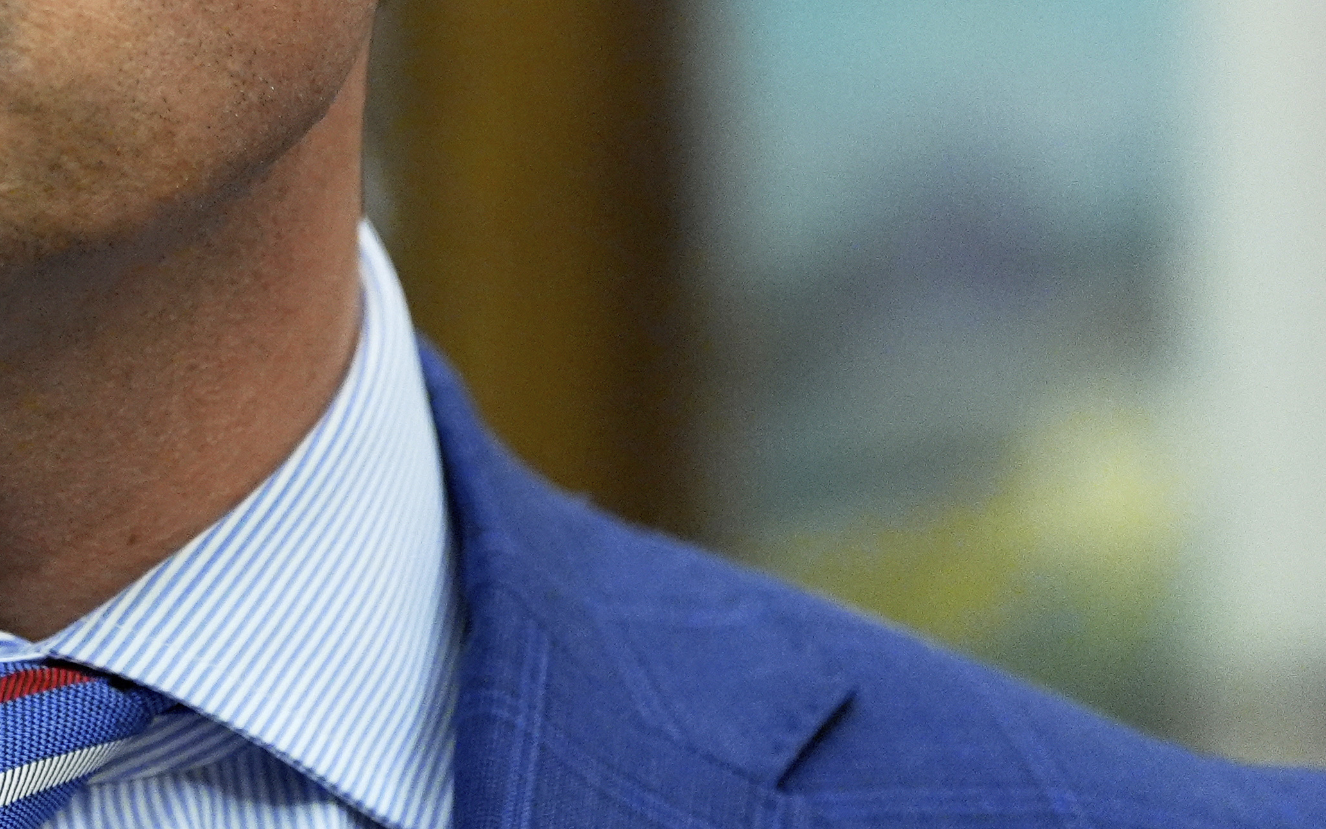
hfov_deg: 3.5
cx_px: -353
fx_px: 21392
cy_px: -175
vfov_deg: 2.2
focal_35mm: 592
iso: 3200
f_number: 2.8
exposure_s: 1/200
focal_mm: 200
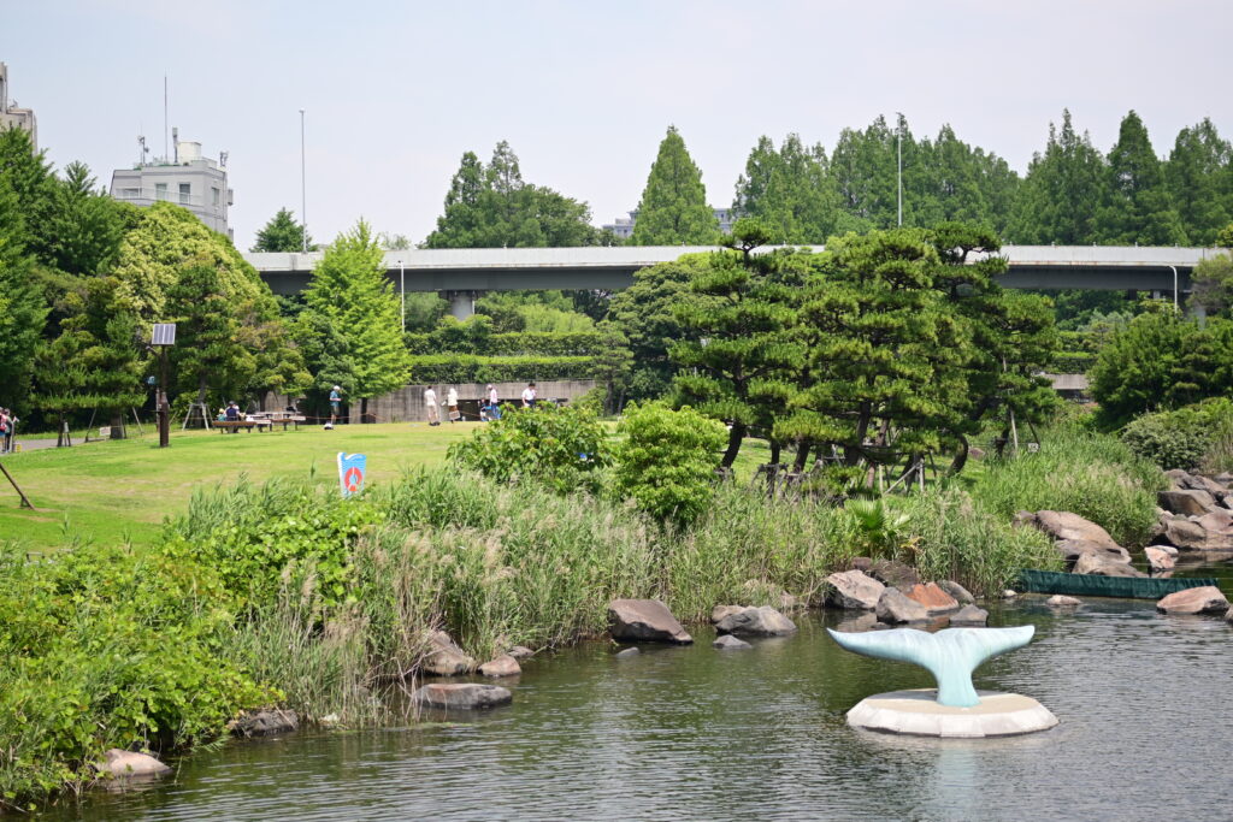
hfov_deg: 33.4
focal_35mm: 60
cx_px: 616
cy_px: 411
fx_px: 2055
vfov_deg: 22.6
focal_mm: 40
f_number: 2
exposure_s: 1/2500
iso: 100
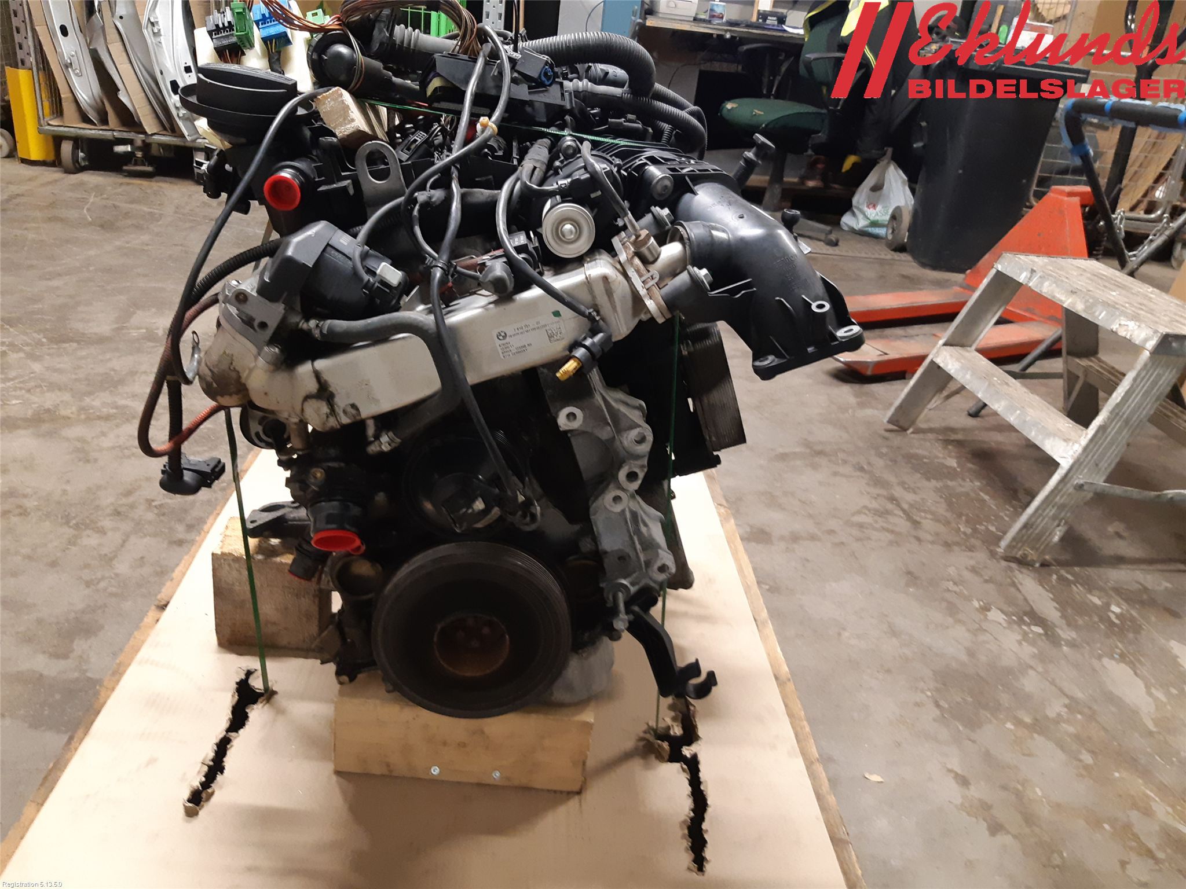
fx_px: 891
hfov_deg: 67.3
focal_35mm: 26
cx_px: 593
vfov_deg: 53.1
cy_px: 444
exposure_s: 1/33
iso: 250
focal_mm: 3.93
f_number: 1.7
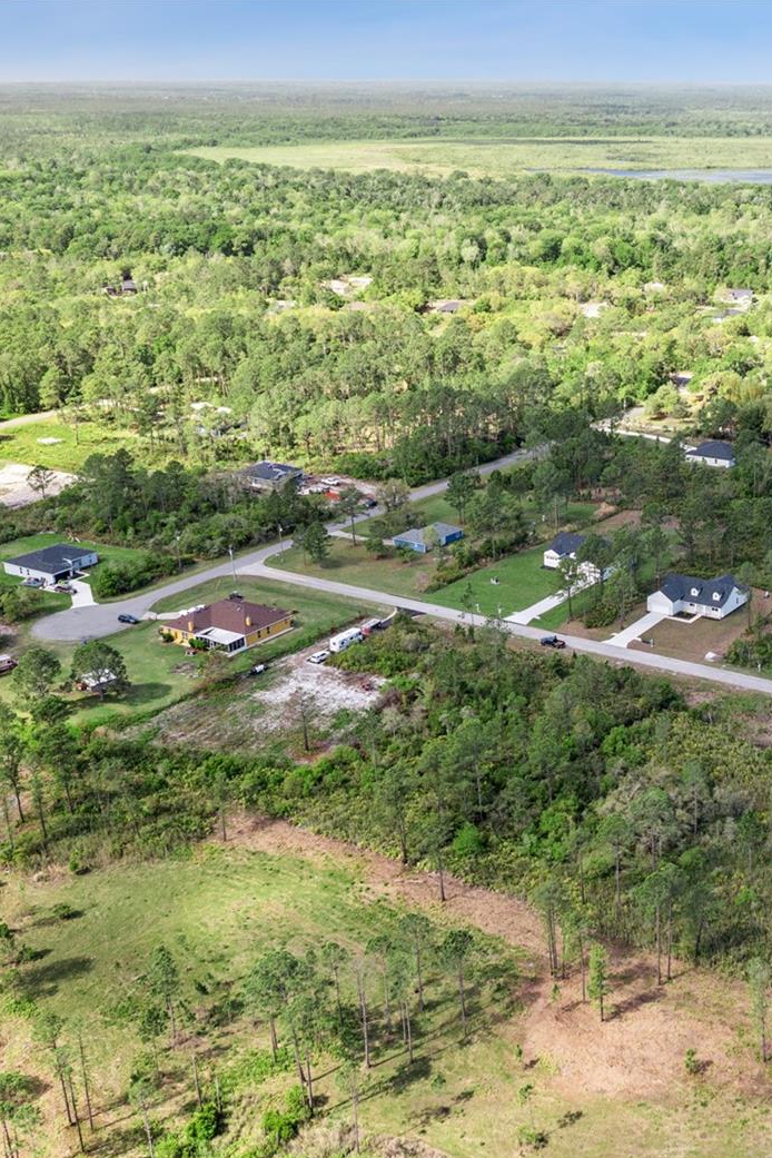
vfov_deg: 45.4
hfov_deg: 30.0
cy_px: 590
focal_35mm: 43
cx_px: 677
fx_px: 1383
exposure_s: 1/100
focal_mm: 10.3
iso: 200
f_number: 5.6
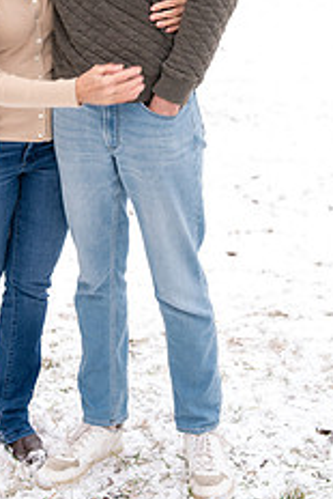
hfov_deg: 13.8
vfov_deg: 20.2
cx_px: 103
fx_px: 1371
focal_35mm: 99
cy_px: 47
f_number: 3.2
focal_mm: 51
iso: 400
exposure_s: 1/250
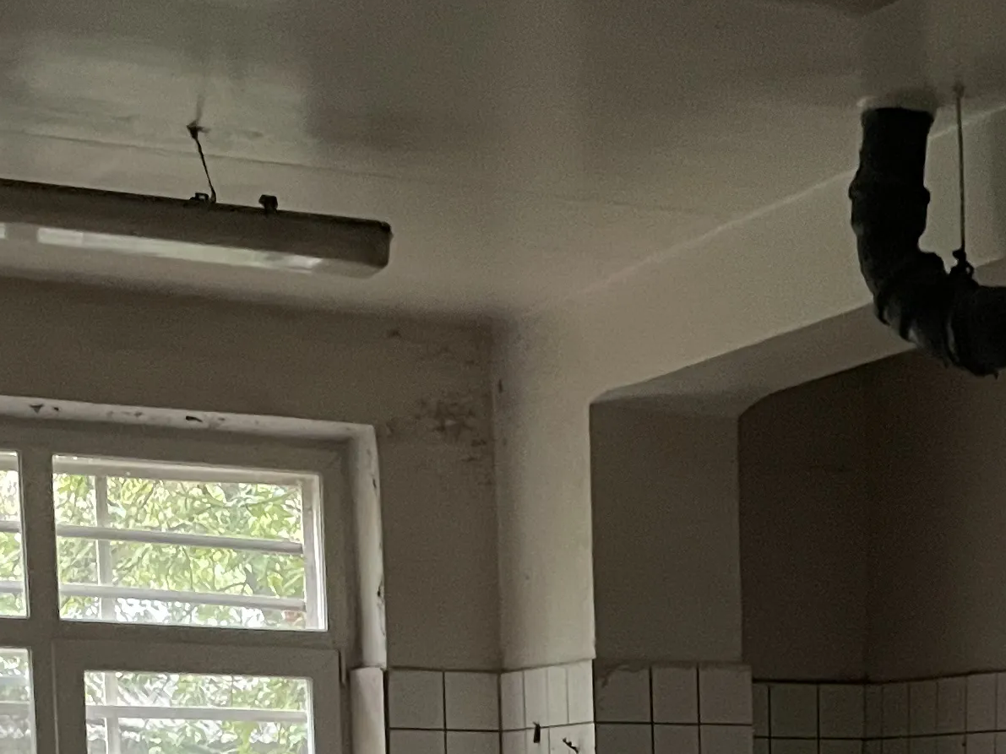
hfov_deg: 21.8
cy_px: 1207
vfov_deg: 15.2
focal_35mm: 88
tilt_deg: -6.4
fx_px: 2557
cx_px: 875
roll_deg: +0.6
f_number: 1.6
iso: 800
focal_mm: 4.2
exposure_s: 1/30
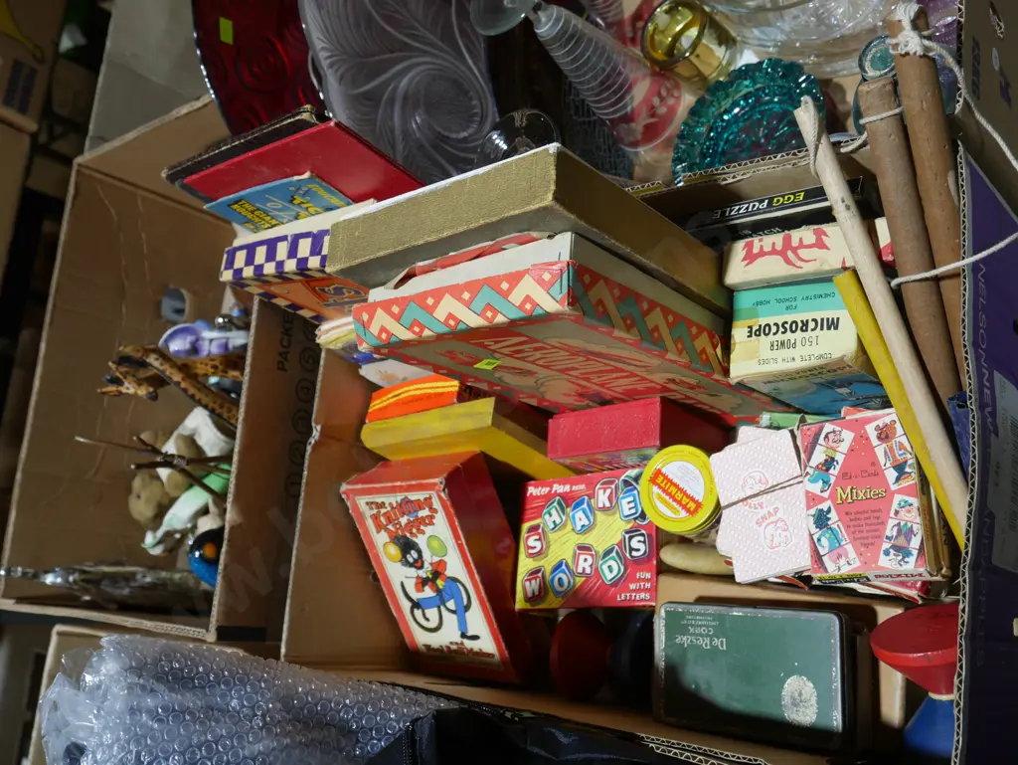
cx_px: 509
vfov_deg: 41.8
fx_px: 1000
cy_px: 382
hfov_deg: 53.9
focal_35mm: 34
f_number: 5
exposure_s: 1/60
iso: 320
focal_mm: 17
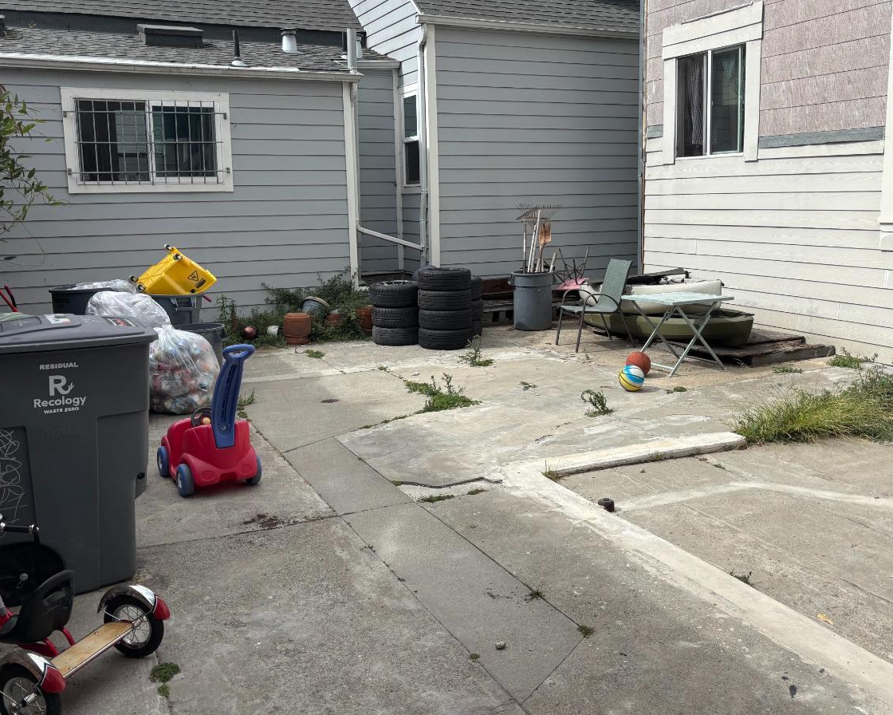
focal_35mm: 34
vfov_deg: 43.3
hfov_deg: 52.8
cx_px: 480
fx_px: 899
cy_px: 308
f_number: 1.6
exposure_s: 1/3937
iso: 50
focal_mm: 5.96
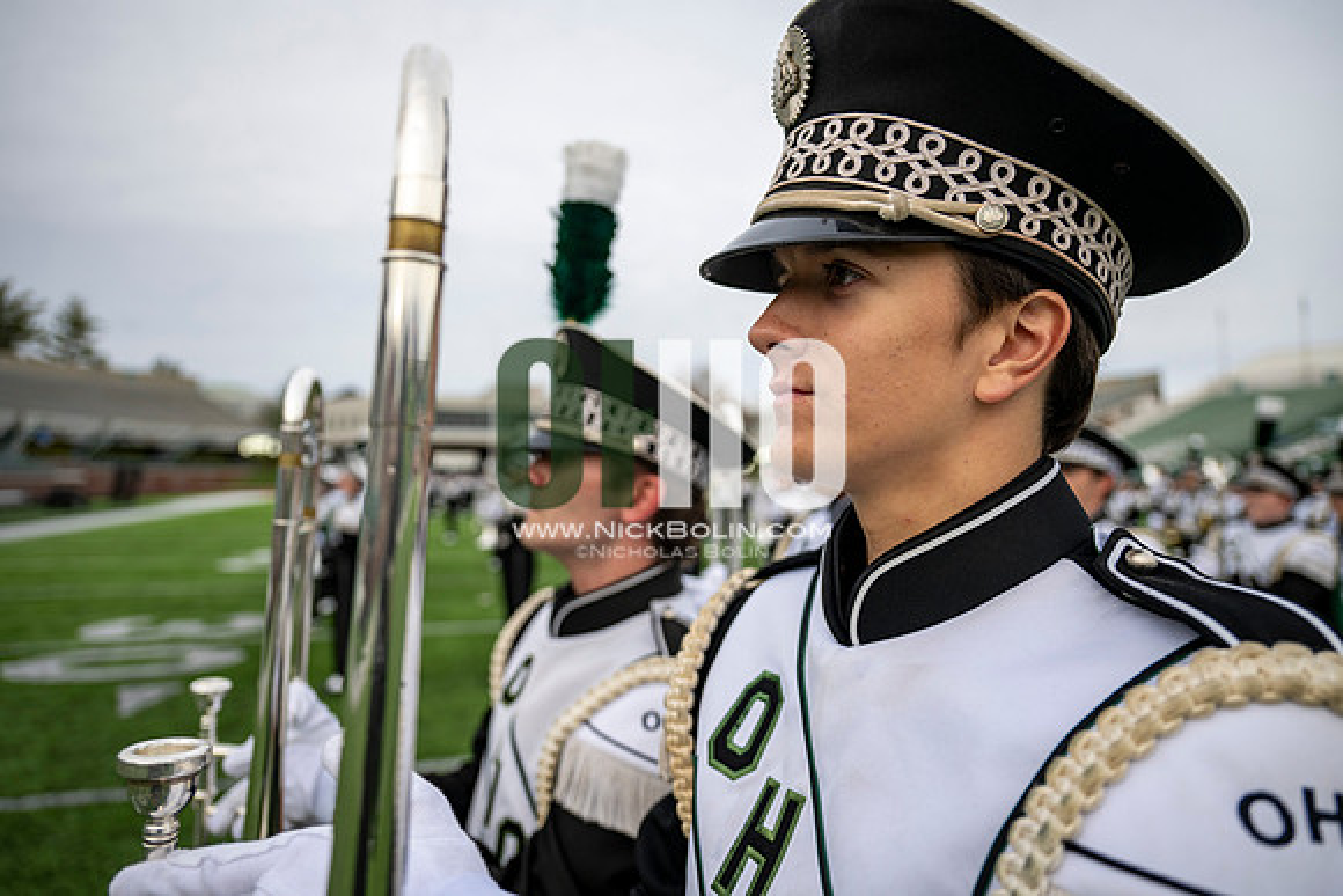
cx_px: 672
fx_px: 896
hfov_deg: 73.7
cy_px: 448
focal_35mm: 24
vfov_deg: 53.2
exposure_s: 1/500
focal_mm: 24
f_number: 2.8
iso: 125
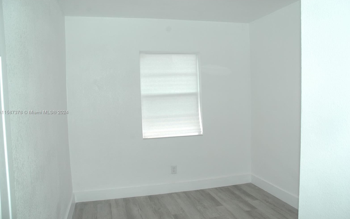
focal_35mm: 28
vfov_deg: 44.5
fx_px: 267
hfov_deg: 66.5
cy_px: 113
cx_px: 175
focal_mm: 18
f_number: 6.3
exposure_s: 1/160
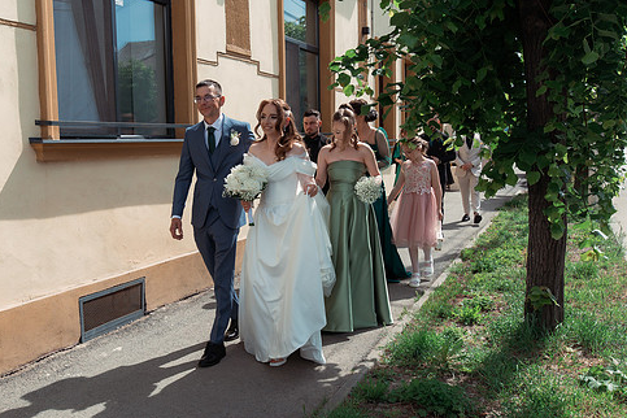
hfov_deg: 53.0
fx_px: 627
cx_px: 277
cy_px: 197
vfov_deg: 36.9
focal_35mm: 36
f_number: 5.6
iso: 320
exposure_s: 1/1250
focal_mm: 30
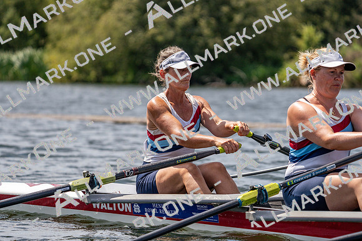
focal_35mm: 252
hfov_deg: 8.2
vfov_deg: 5.5
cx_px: 181
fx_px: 2534
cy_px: 120
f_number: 5.6
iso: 250
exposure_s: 1/2000
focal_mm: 252
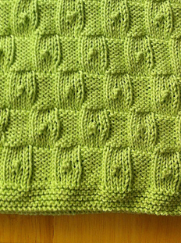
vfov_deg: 26.0
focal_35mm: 72
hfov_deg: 20.4
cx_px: 92
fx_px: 504
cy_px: 12
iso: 100
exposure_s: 1/15
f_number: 2.8
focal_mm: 3.85
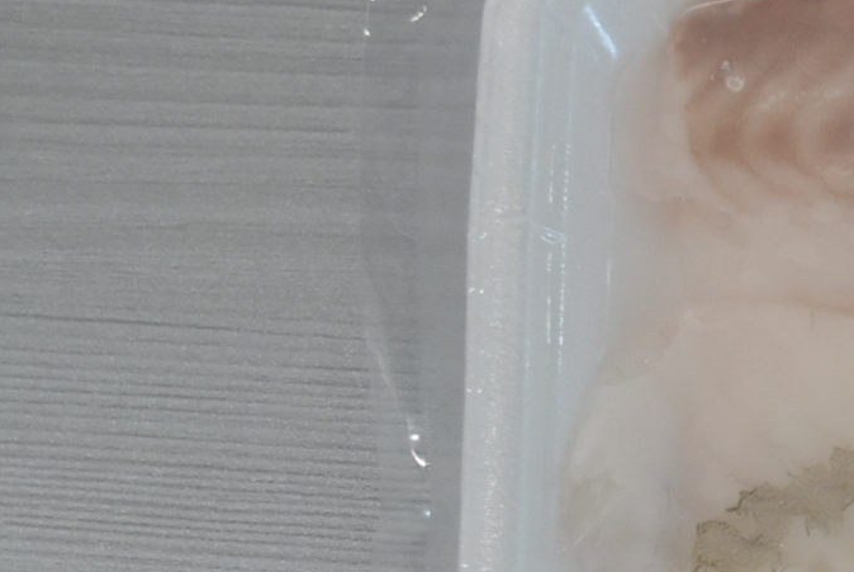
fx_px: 4108
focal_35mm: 173
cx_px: 1609
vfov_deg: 7.9
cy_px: 651
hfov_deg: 11.0
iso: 400
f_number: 6.3
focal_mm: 26
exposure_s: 1/160
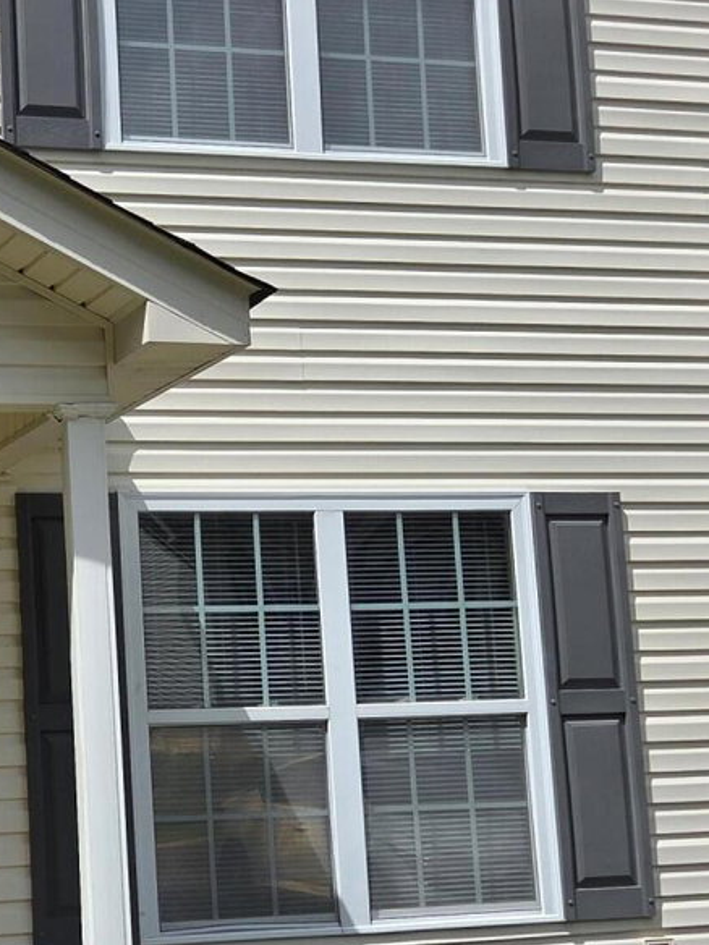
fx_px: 1720
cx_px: -11
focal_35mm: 63
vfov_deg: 30.7
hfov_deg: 22.3
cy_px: 557
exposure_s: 1/7891
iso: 64
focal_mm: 5.4
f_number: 1.8
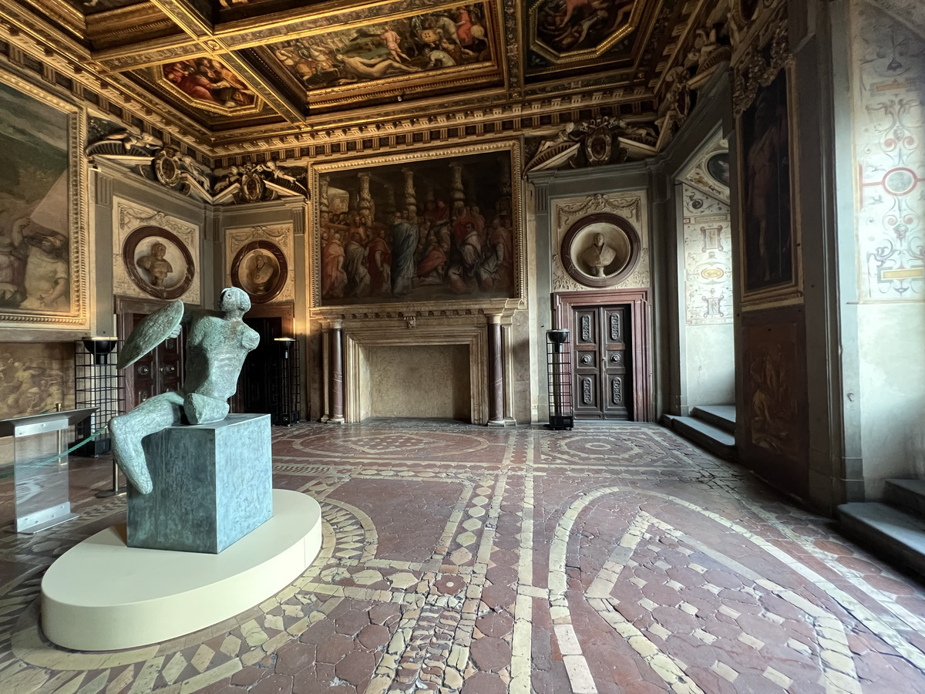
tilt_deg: +0.0
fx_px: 347
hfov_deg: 106.2
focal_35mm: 13
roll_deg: +1.4
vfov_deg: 89.9
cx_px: 462
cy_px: 347
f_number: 1.8
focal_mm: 1.57
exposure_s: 1/50
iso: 800
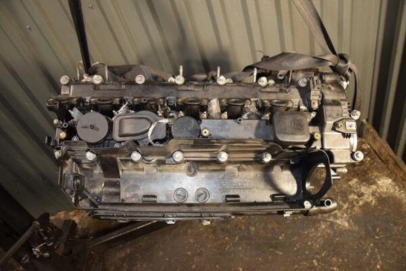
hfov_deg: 67.4
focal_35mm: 27
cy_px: 136
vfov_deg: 47.9
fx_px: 304
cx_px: 203
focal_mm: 18
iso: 800
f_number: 5
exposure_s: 1/80
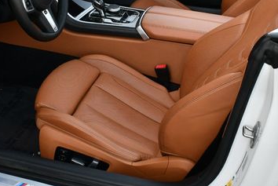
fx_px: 503
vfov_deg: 20.8
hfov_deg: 30.9
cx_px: 129
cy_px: 42
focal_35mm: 65
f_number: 5.6
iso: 320
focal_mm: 18
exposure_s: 1/250
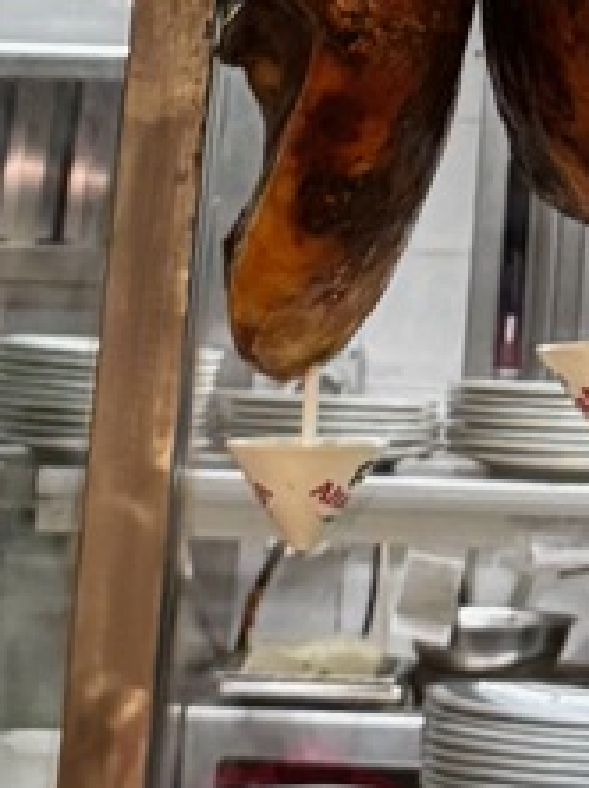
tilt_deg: +13.9
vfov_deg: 10.5
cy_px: -770
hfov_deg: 8.4
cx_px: 862
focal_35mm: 173
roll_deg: -4.5
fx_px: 3932
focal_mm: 6.76
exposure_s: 1/50
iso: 500
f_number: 1.78
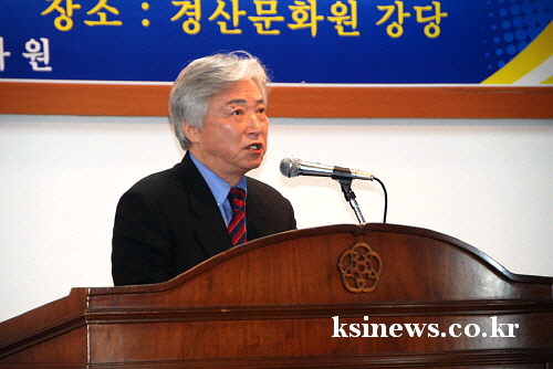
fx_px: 3458
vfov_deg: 6.1
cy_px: 184
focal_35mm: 225
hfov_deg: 9.1
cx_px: 276
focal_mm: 150
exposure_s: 1/60
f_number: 5.6
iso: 800
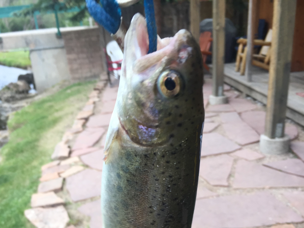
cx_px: 152
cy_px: 114
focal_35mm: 29
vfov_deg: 48.2
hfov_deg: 61.7
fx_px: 255
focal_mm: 4.15
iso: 32
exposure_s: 1/60
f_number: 2.2
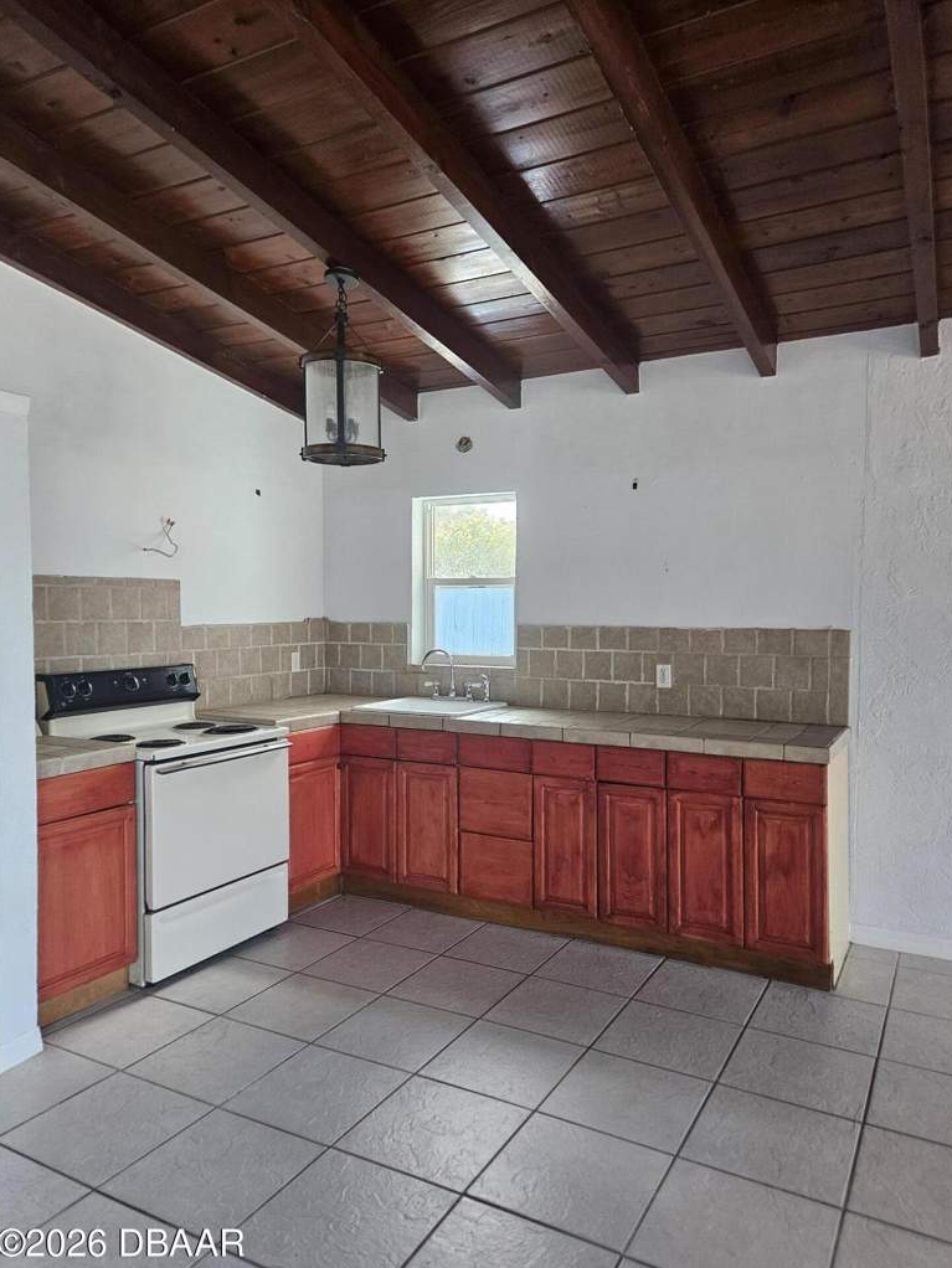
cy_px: 641
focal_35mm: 24
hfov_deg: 56.8
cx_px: 490
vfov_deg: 71.6
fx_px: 880
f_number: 1.8
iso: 200
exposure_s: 1/120
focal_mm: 5.4
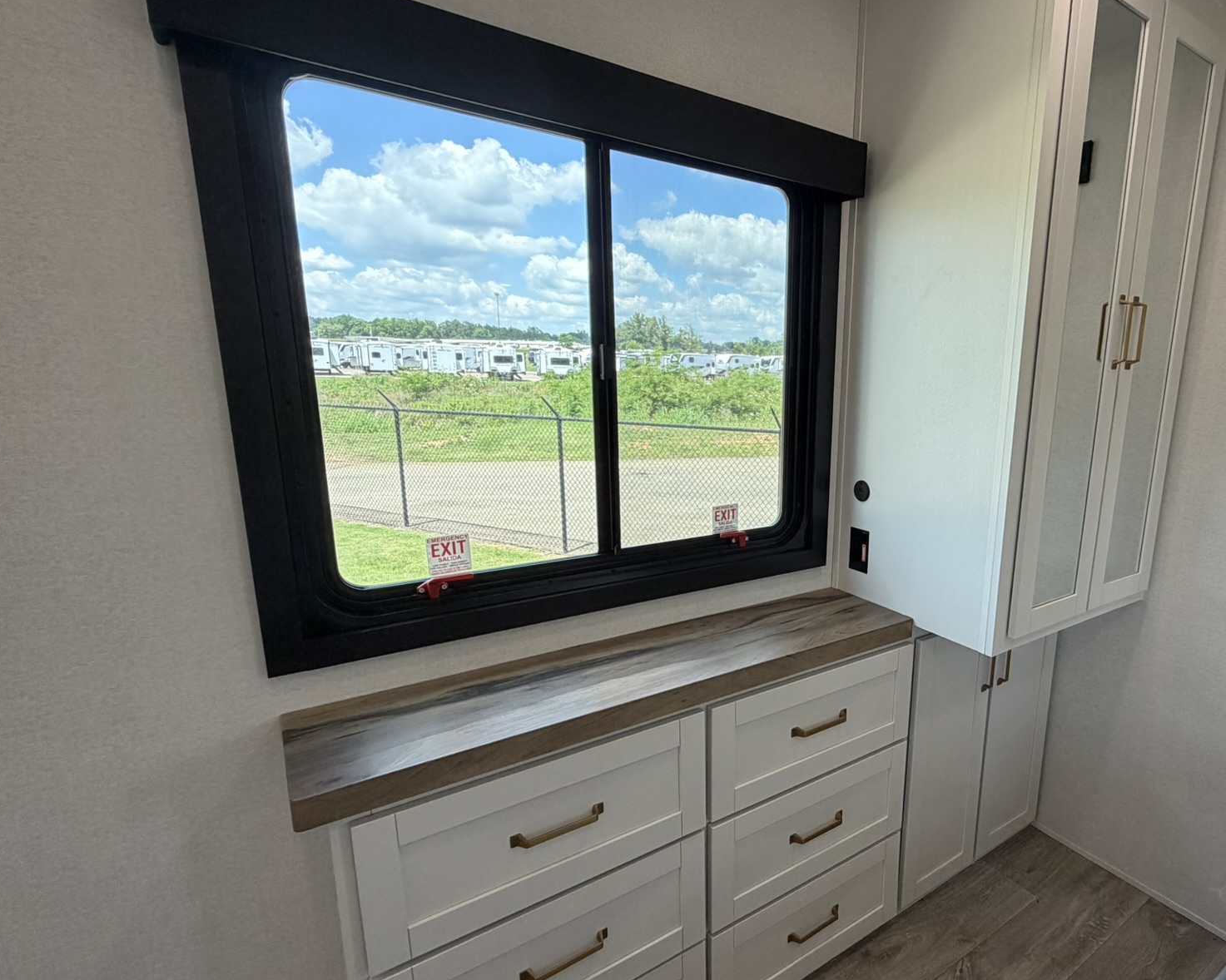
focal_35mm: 19
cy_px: 515
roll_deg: -1.6
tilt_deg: -10.6
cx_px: 800
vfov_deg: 70.8
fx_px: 689
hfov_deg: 81.0
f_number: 2.2
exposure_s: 1/121
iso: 125
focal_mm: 2.22
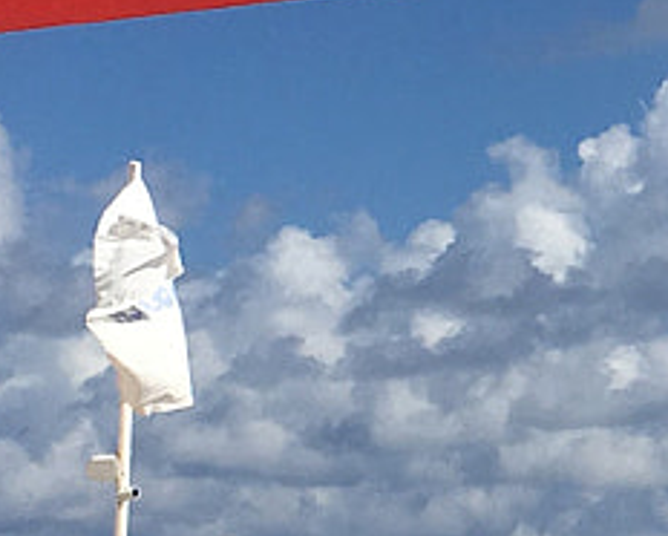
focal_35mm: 195
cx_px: 1042
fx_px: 3858
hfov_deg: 9.6
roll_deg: +0.2
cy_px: 78
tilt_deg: +8.7
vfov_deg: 7.9
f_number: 2.2
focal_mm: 4.15
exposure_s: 1/3344
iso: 25
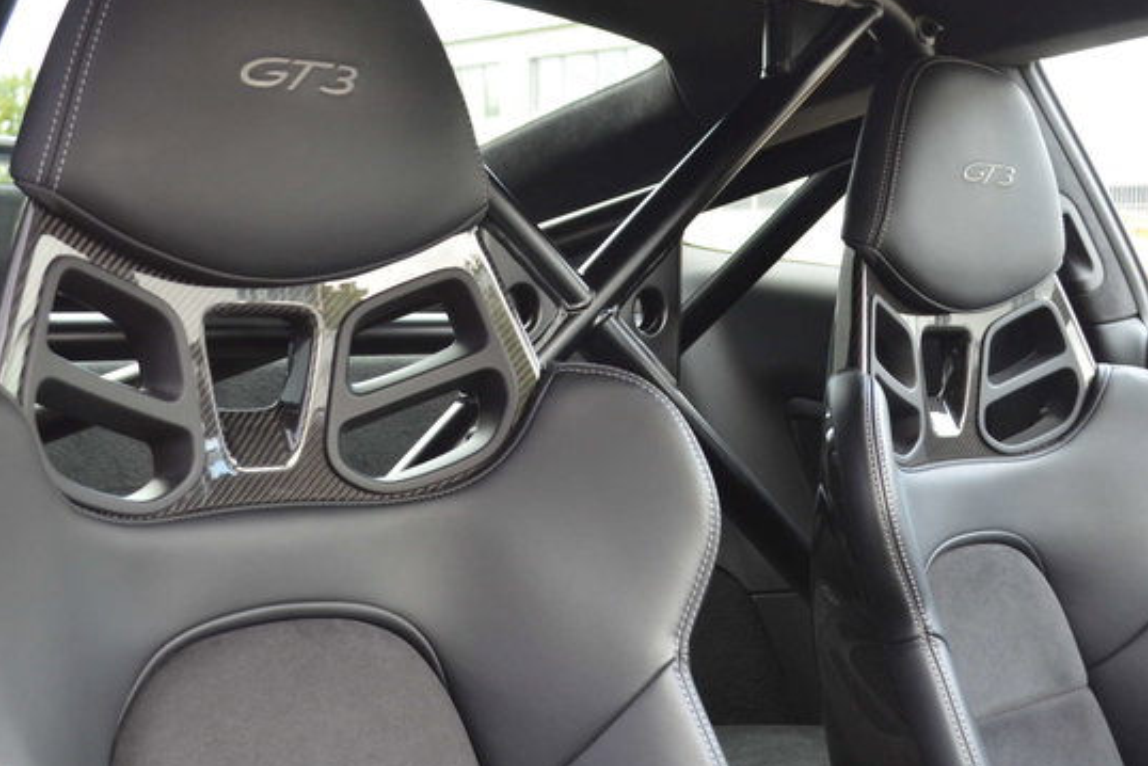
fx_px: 1499
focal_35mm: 47
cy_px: 366
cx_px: 576
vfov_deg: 28.7
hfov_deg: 41.9
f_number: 4
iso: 560
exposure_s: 1/60
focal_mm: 22
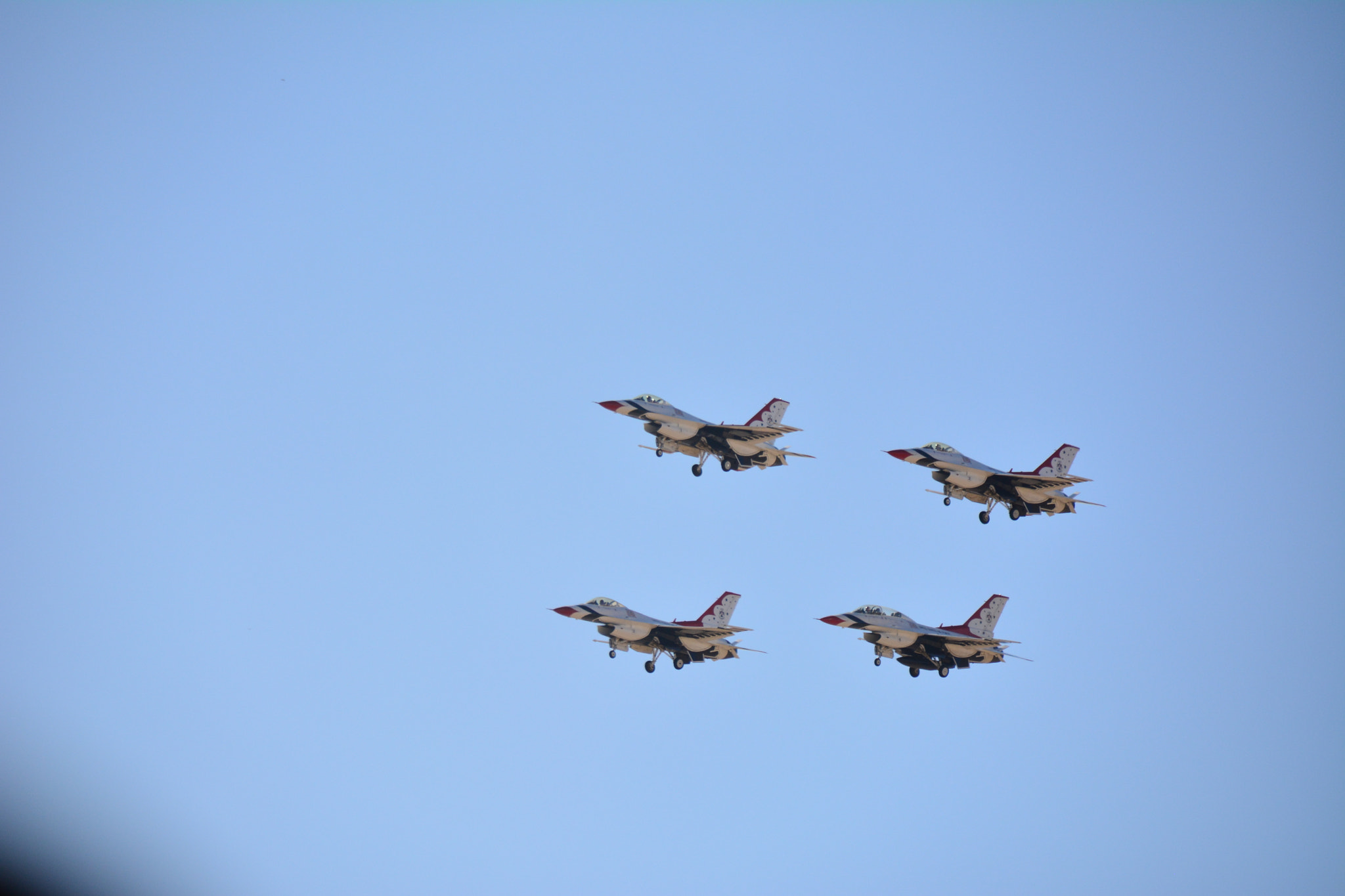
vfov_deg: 4.6
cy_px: 448
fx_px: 11207
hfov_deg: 6.9
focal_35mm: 300
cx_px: 672
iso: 400
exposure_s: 1/2500
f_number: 6.3
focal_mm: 200
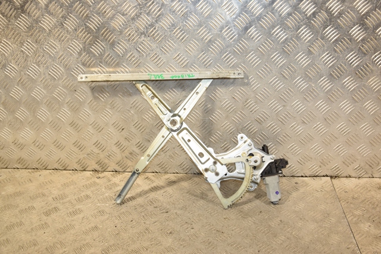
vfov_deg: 35.5
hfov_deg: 51.3
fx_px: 397
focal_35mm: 38
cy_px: 127
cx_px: 190
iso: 800
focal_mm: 25
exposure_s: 1/200
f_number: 5.6
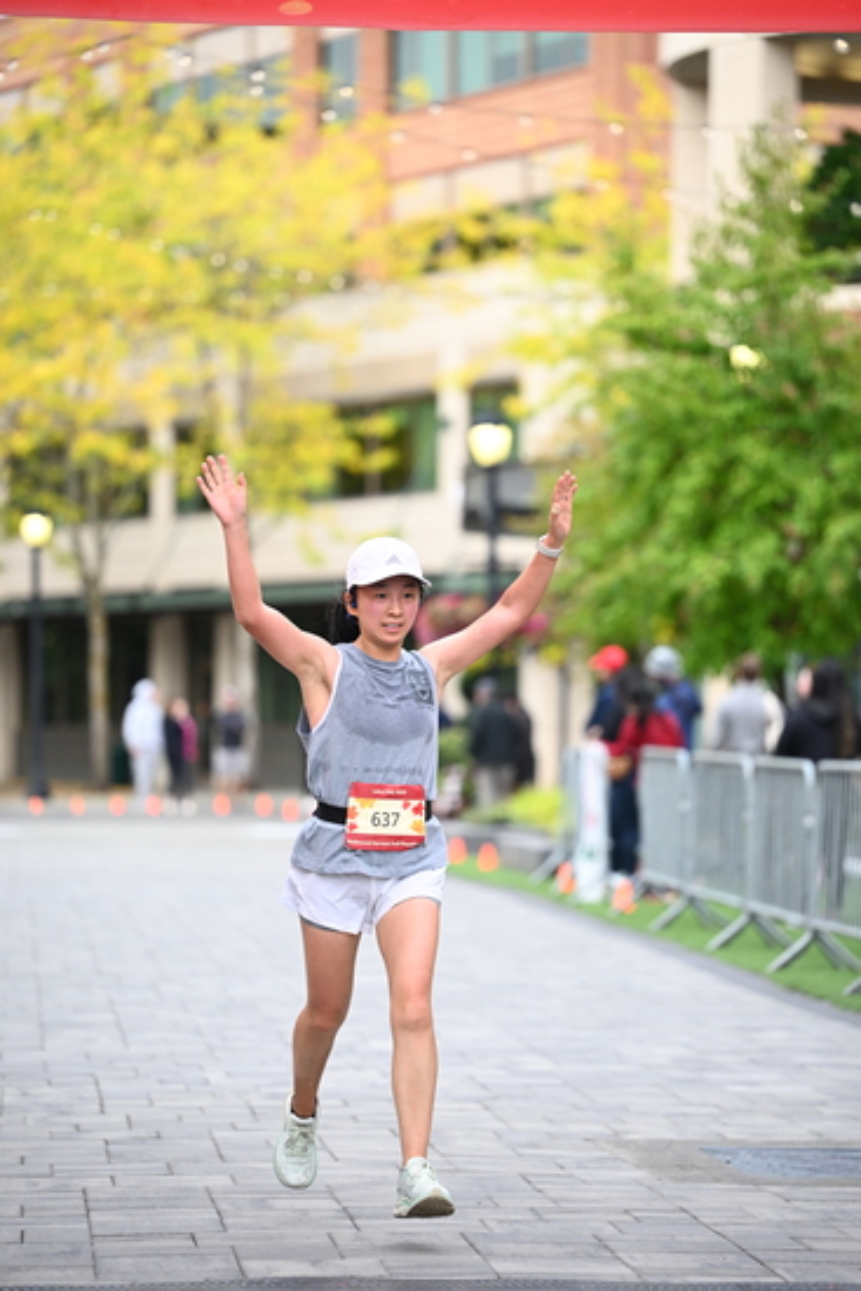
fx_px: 5019
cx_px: 430
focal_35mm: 140
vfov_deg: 14.6
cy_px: 646
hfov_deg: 9.8
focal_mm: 140
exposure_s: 1/1600
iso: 1000
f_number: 2.8
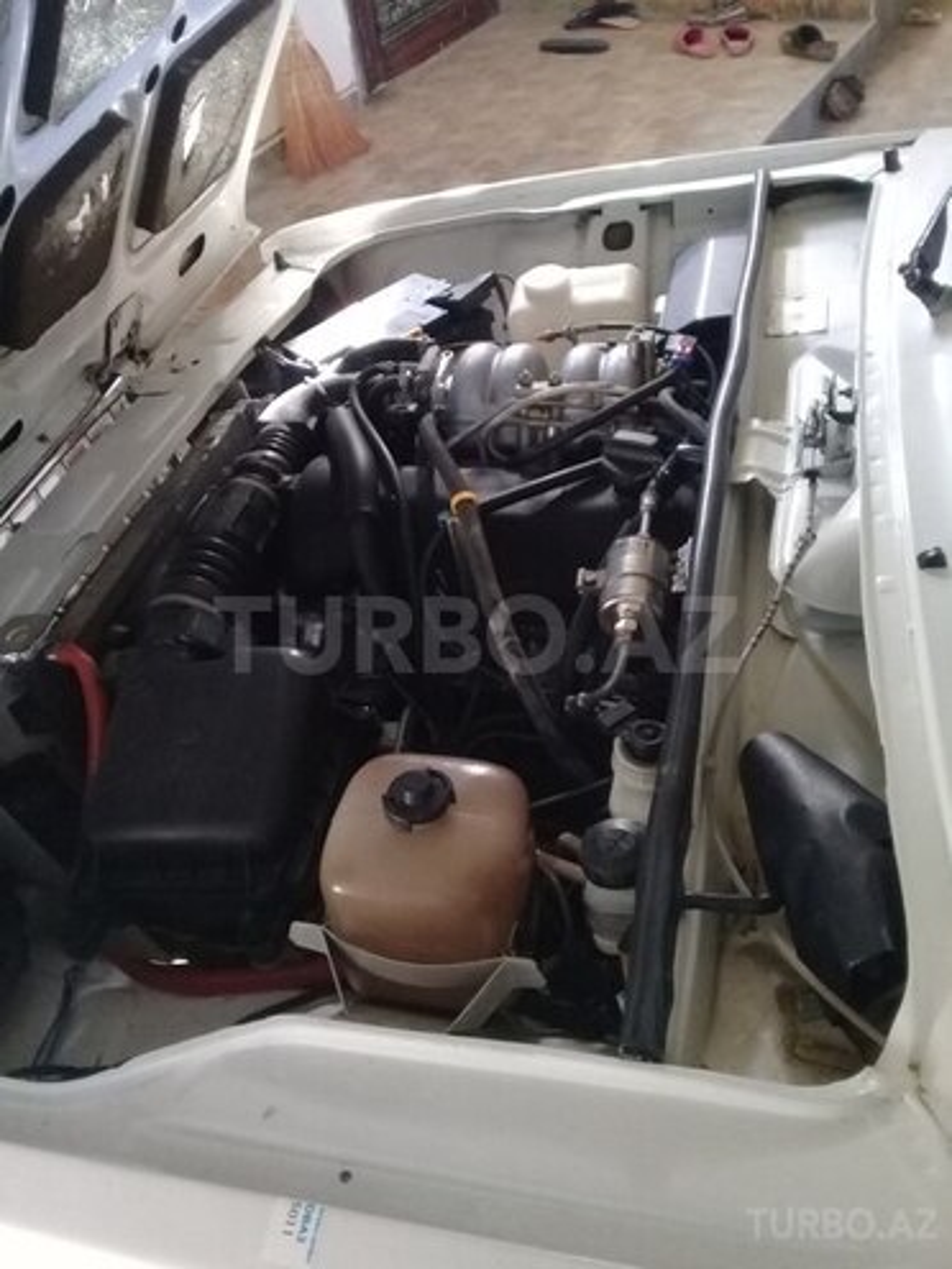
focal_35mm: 31
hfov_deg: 45.4
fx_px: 1137
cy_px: 634
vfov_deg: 58.4
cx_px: 476
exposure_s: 1/17
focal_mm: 3.3
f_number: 2.2
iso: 400
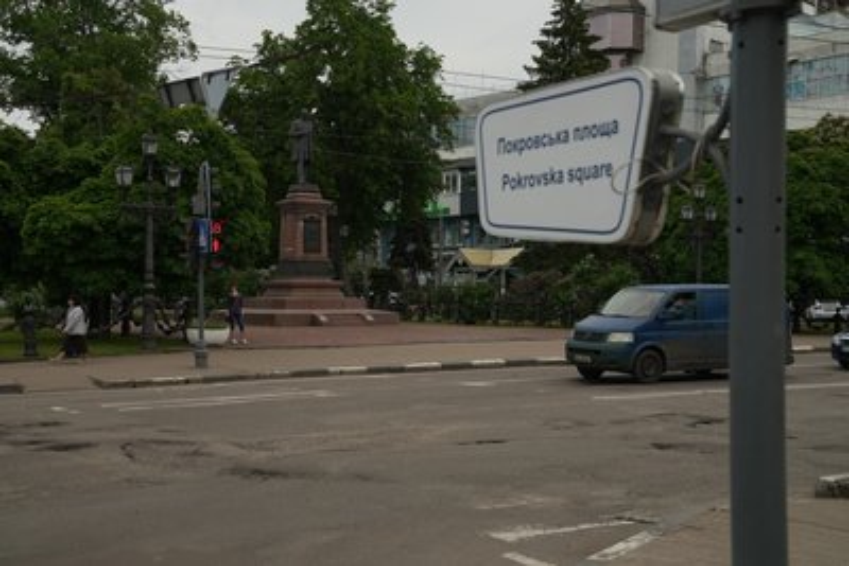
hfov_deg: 41.9
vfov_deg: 28.7
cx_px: 424
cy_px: 283
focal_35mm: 47
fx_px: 1109
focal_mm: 47
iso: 125
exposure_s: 1/125
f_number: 5
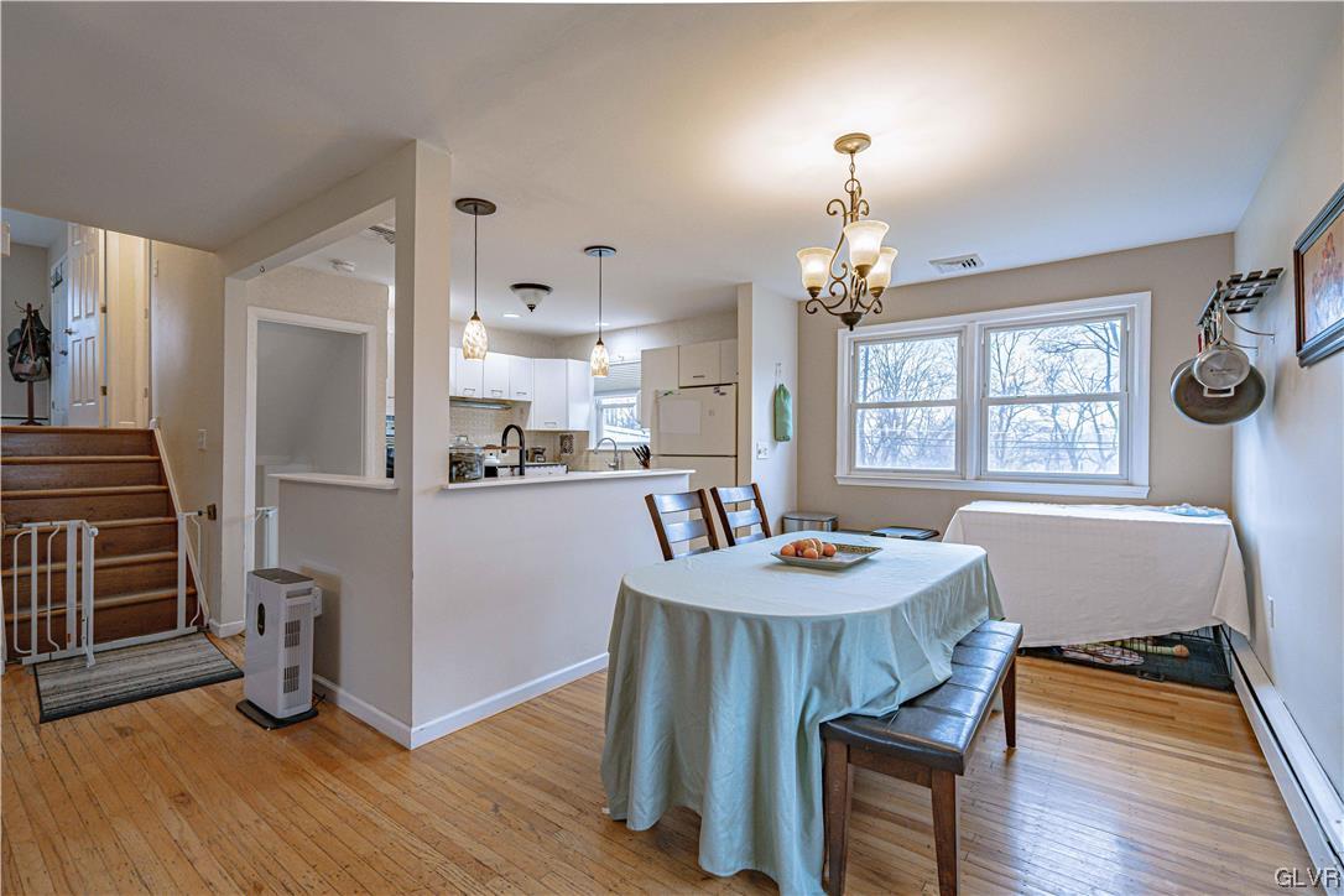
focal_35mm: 16
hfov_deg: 96.7
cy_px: 448
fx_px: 597
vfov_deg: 73.7
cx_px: 672
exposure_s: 1/800
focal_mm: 16
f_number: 5
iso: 640
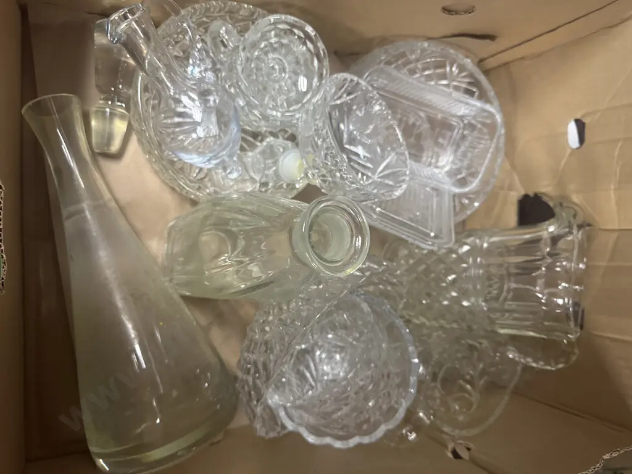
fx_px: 438
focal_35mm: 24
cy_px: 237
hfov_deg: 71.6
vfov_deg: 56.8
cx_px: 316
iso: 640
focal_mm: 6.86
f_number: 1.78
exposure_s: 1/50
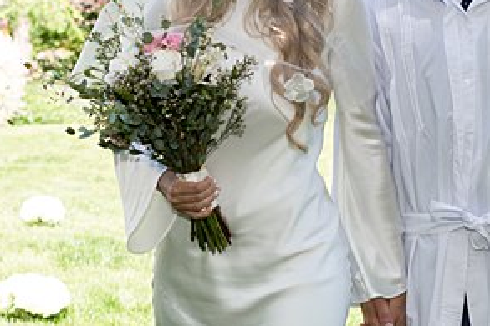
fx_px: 1510
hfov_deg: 18.4
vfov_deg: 12.3
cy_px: 64
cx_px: 290
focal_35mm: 111
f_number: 3.5
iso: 200
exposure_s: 1/640
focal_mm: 35
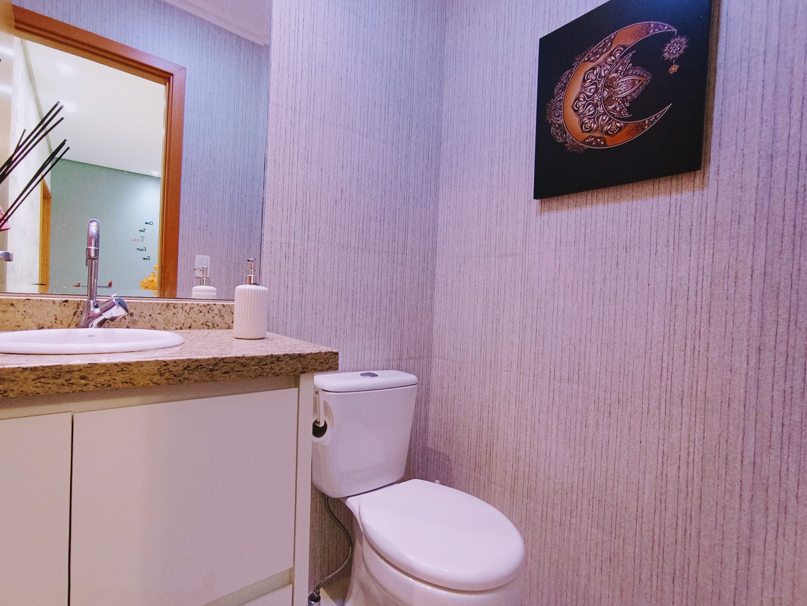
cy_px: 308
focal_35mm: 17
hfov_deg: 91.0
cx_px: 387
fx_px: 396
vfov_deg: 74.7
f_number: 2.2
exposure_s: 1/30
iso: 218
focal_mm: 1.65
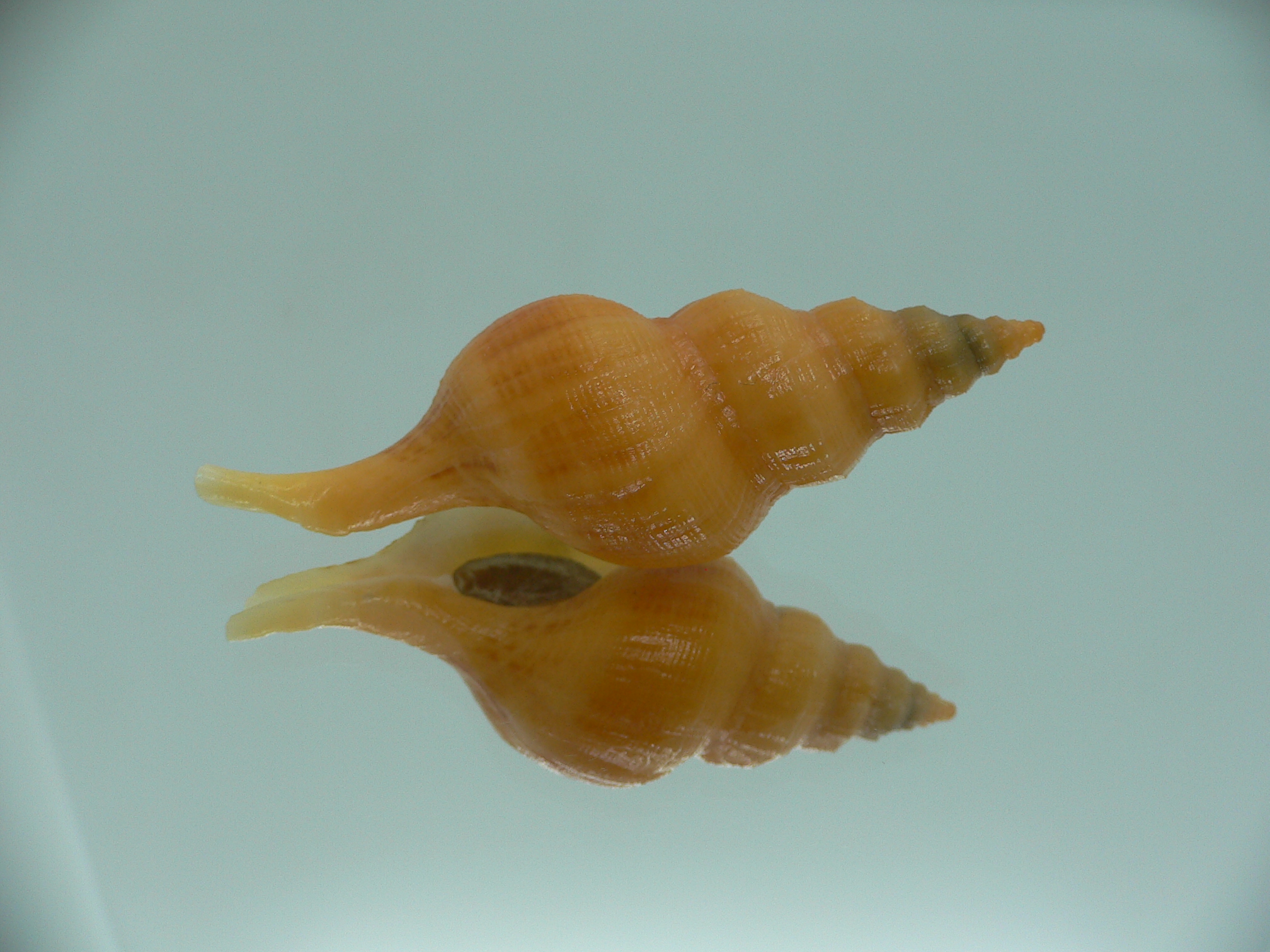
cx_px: 635
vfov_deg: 40.7
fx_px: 1284
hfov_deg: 52.6
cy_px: 476
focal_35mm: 35
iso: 80
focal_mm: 4.6
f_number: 2.8
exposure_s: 1/60
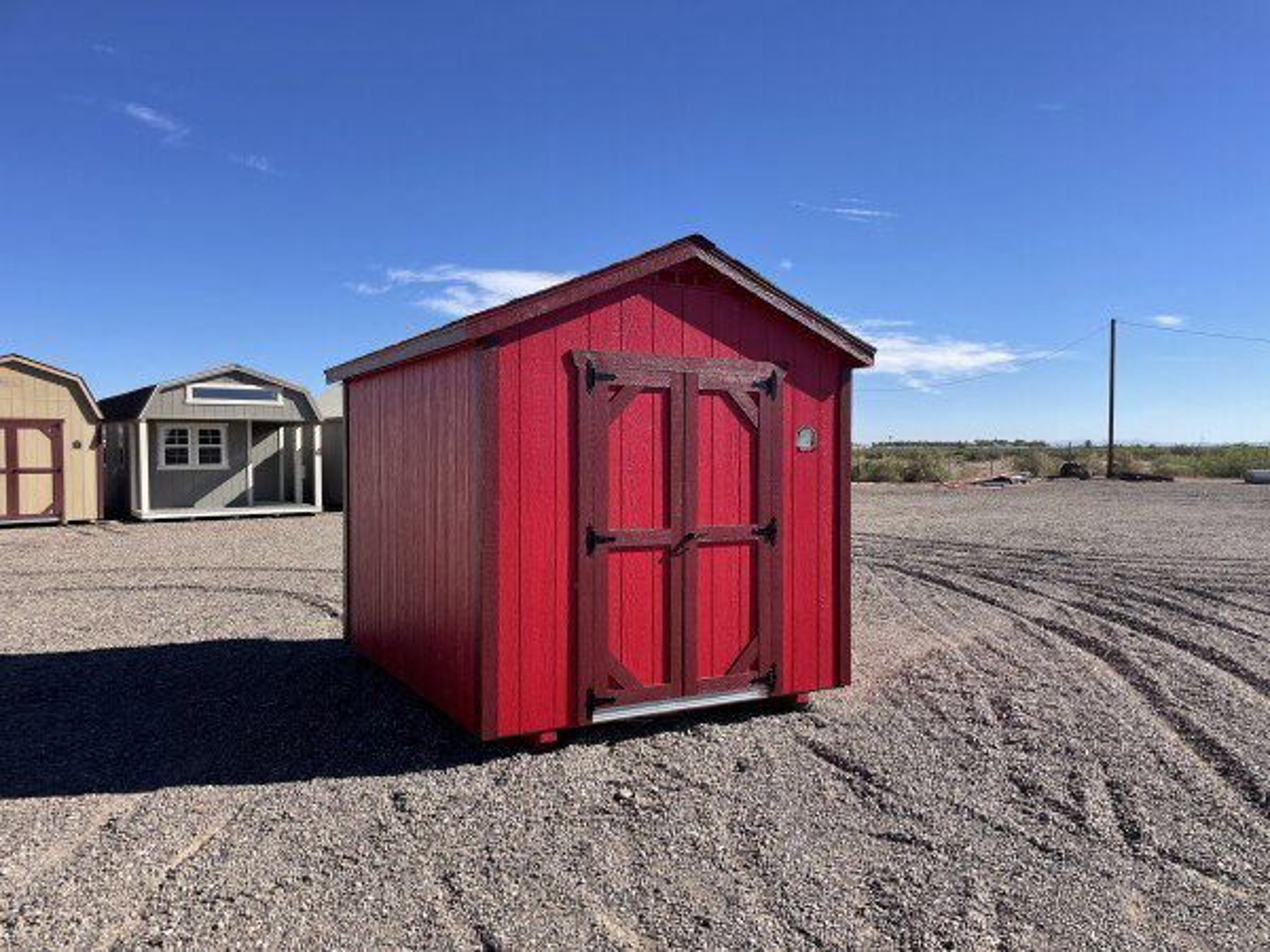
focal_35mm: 26
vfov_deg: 53.1
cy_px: 476
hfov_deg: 67.3
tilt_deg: -2.4
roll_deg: +0.2
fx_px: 954
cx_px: 635
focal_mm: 4.2
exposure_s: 1/2882
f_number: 1.6
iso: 32
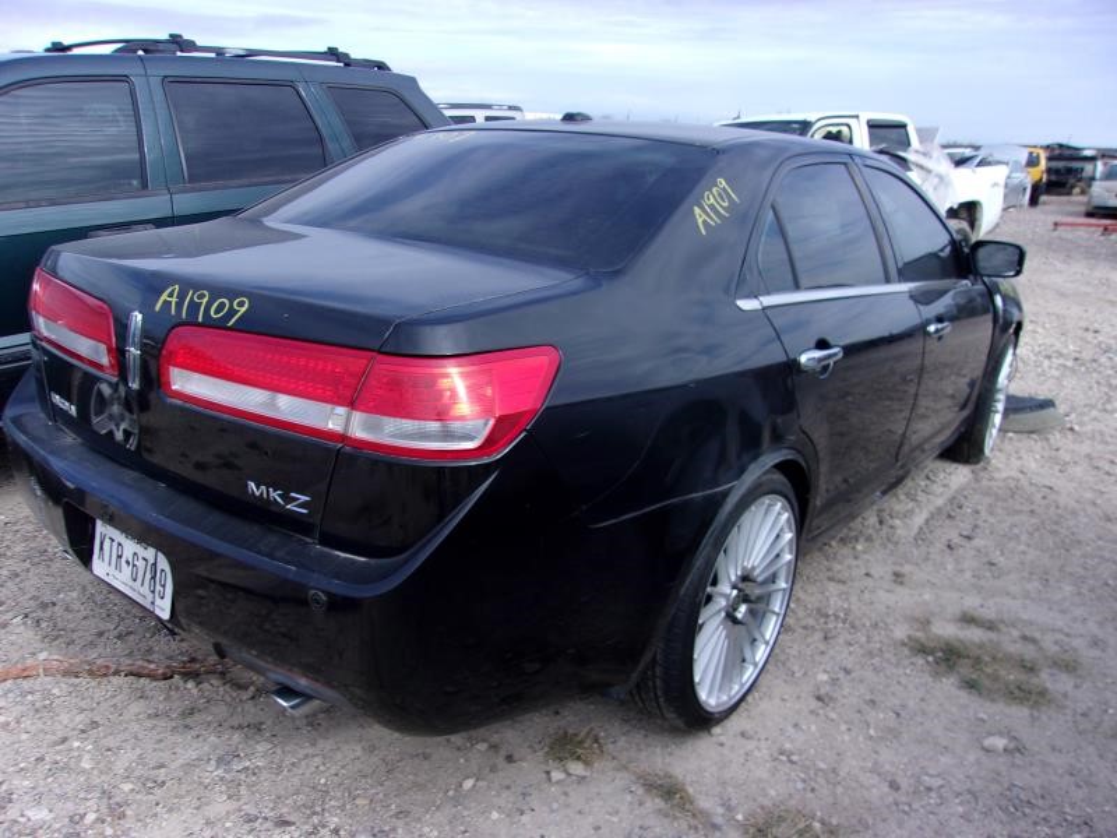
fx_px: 871
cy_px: 419
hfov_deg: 65.3
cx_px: 558
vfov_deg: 51.4
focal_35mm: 27
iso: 80
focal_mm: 4.9
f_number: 10.4
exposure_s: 1/45
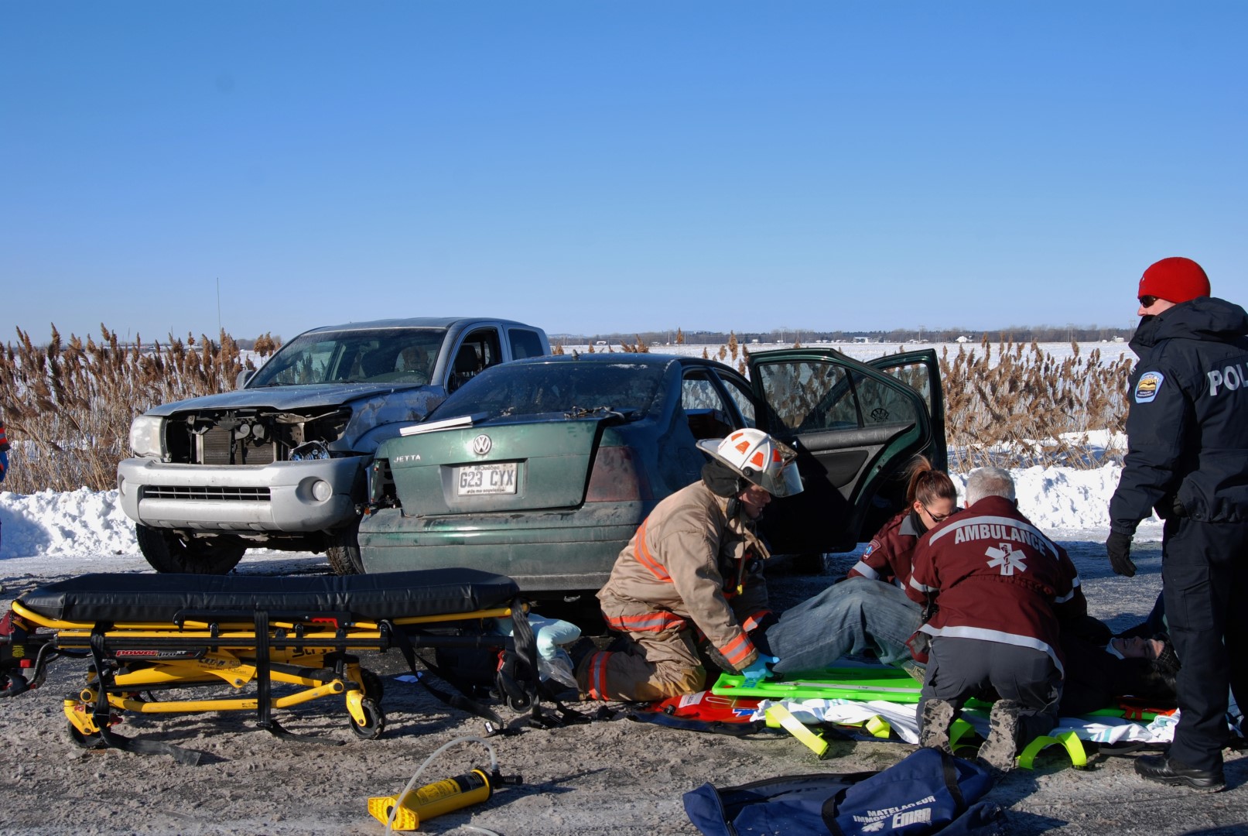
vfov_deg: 32.0
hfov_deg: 46.3
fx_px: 1458
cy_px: 418
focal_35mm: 42
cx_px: 624
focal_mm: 28
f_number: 8
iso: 100
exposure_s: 1/250
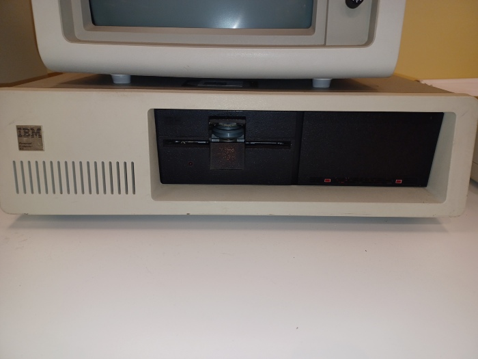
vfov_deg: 54.9
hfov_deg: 69.4
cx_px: 239
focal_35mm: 25
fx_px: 345
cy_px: 180
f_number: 1.8
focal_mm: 4.6
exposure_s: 1/50
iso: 80
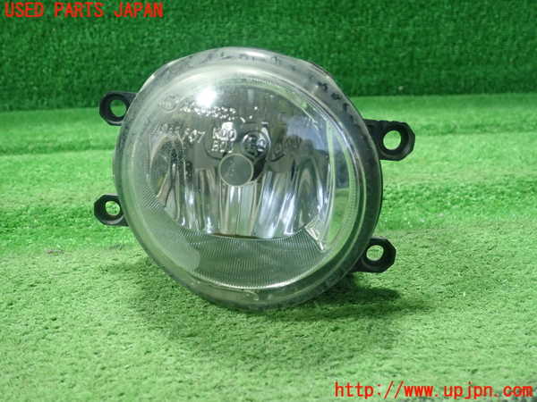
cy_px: 201
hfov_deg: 60.0
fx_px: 465
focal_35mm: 30
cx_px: 268
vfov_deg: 46.8
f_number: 2.3
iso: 640
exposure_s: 1/125
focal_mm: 5.5
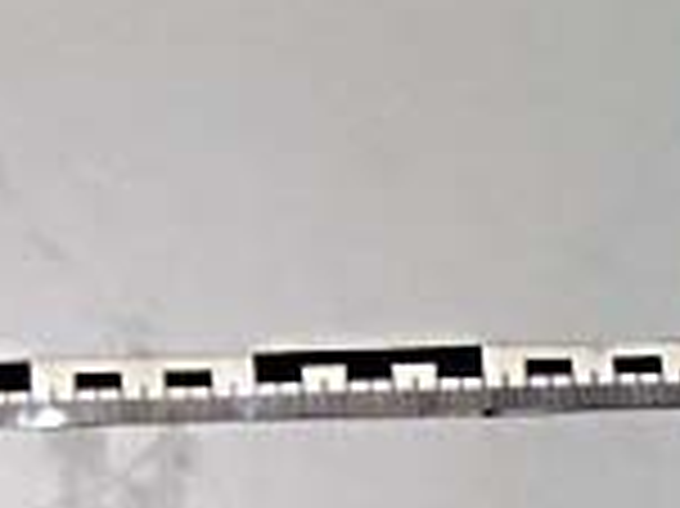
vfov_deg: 9.4
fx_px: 3003
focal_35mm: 153
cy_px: 800
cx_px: -122
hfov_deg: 12.6
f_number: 4.5
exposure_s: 1/40
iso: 500
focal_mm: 6.45
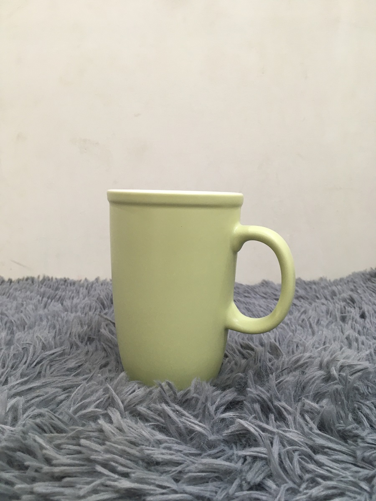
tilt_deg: -8.7
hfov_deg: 48.2
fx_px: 420
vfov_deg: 61.7
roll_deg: +0.0
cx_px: 188
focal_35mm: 29
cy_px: 250
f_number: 2.2
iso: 80
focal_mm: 4.15
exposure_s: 1/33
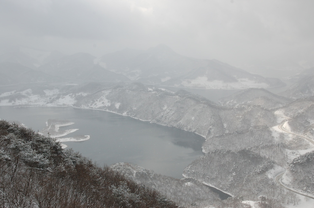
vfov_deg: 30.7
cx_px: 157
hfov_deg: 45.0
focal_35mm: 44
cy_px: 104
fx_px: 379
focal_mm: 29
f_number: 10
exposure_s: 1/320
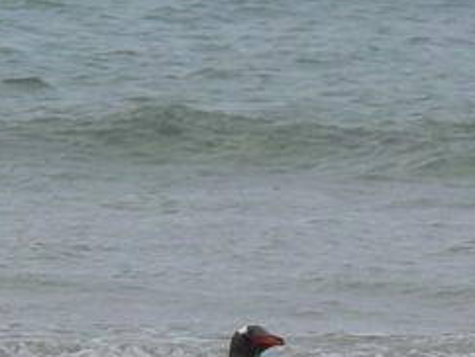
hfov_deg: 1.1
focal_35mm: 1765
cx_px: 265
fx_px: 24243
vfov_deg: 0.8
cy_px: 355
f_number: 5.6
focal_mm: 88.8
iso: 80
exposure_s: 1/320
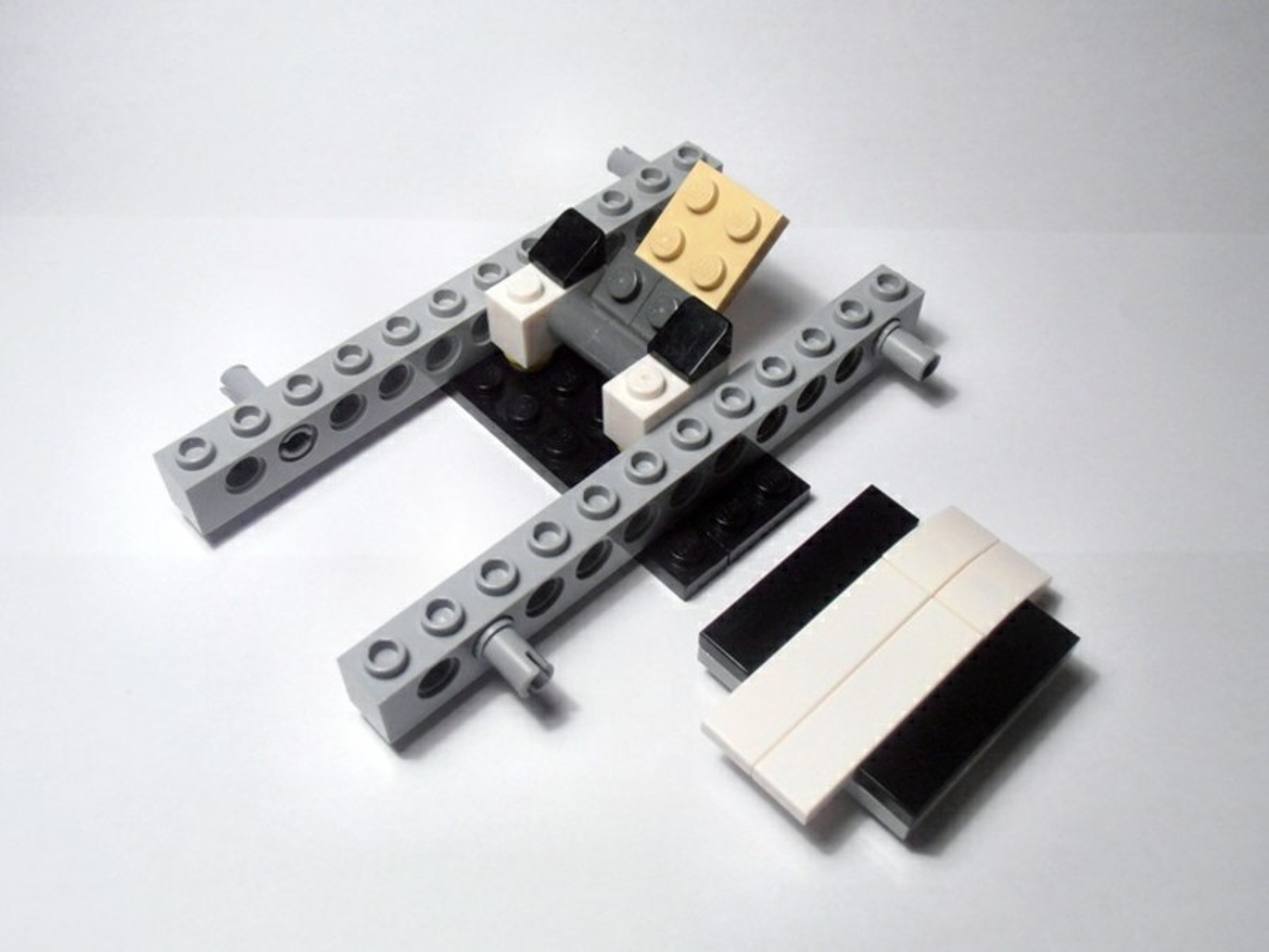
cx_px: 634
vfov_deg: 38.7
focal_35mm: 37
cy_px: 476
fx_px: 1356
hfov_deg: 50.1
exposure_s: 1/50
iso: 80
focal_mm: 6.61
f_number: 3.9
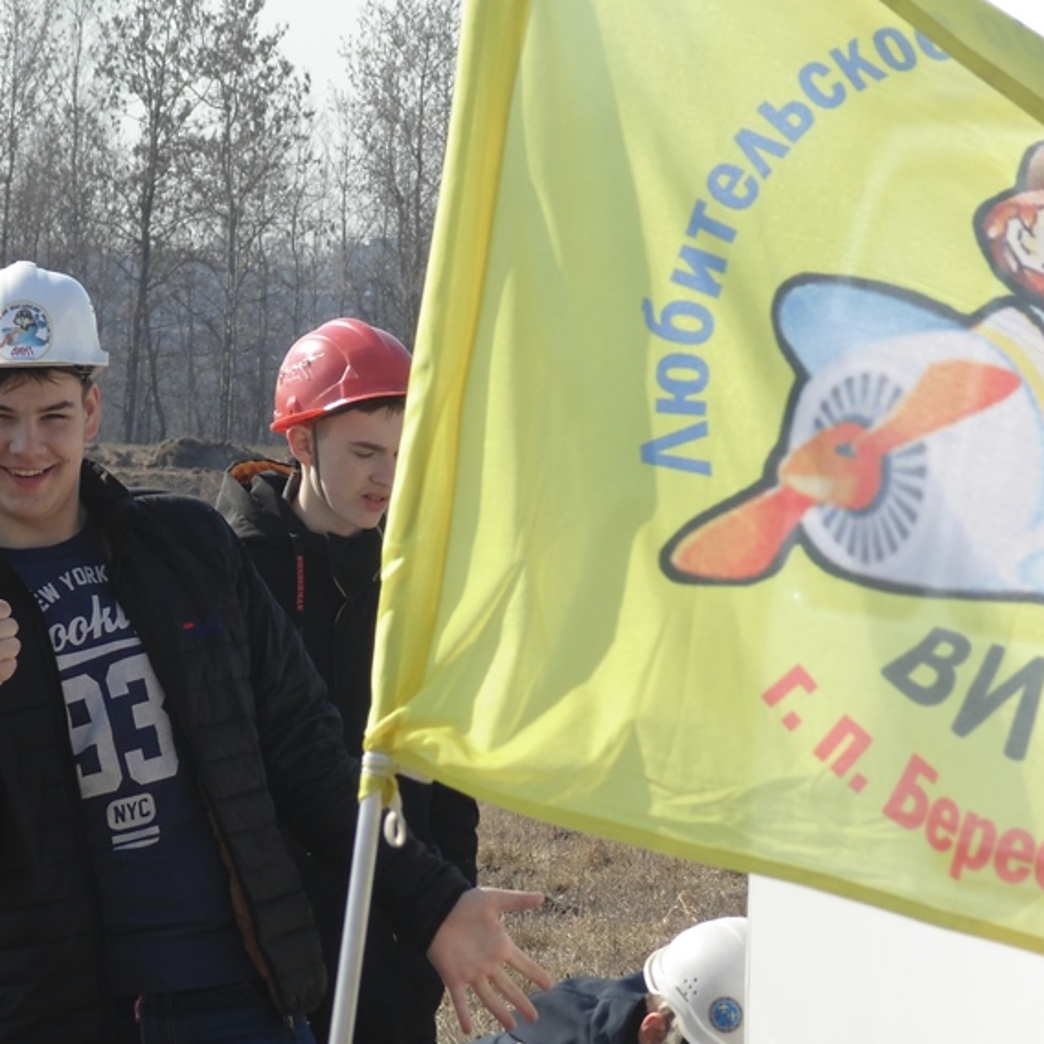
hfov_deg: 6.1
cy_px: 572
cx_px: 415
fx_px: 9725
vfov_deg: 6.1
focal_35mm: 285
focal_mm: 32.1
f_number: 5.1
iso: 80
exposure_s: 1/400
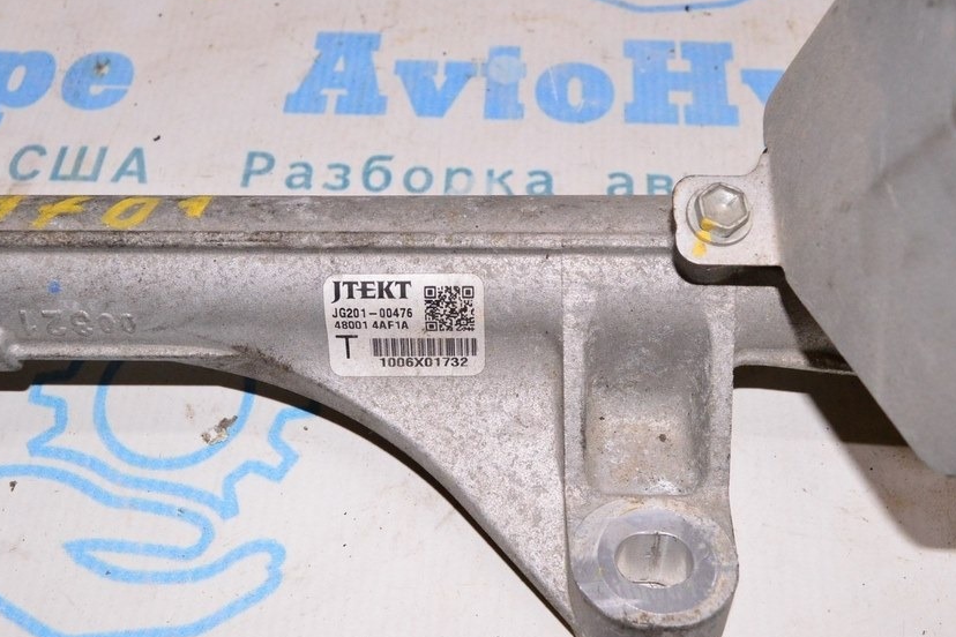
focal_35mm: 43
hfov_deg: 45.8
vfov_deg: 31.4
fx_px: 1132
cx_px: 471
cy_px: 253
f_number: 8
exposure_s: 1/200
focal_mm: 23
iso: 1600
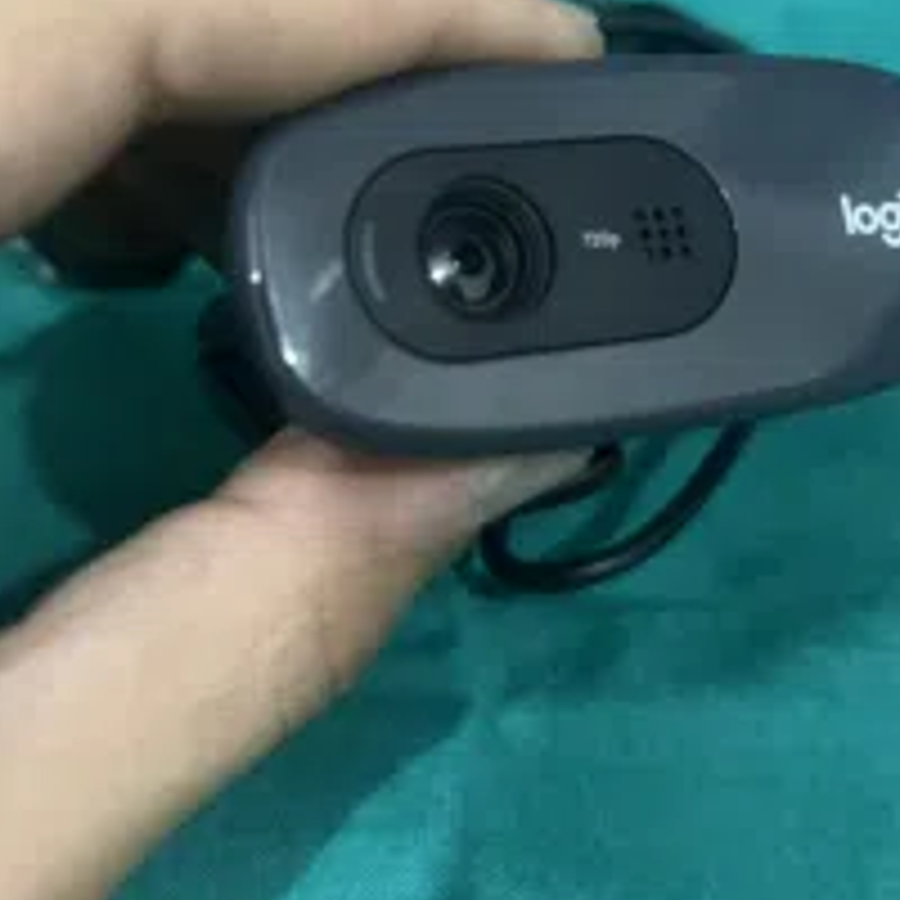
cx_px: 477
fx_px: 1353
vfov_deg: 36.1
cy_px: 252
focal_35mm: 46
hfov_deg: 36.8
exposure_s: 1/33
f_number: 1.5
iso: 500
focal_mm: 5.7
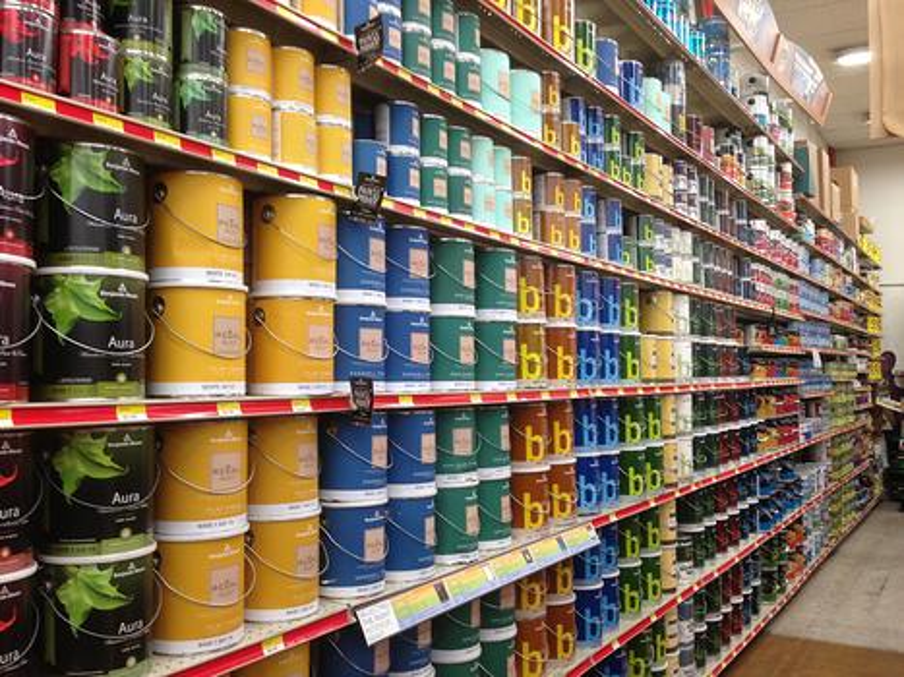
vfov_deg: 42.9
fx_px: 862
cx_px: 452
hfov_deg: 55.4
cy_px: 338
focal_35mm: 33
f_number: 2.4
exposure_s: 1/20
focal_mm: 4.13
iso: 64
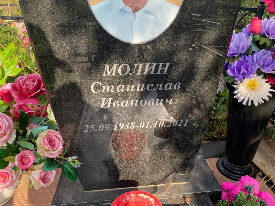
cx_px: 138
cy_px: 103
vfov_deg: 53.1
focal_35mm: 26
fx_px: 207
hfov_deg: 67.3
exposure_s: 1/1124
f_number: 1.8
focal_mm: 4.25
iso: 32
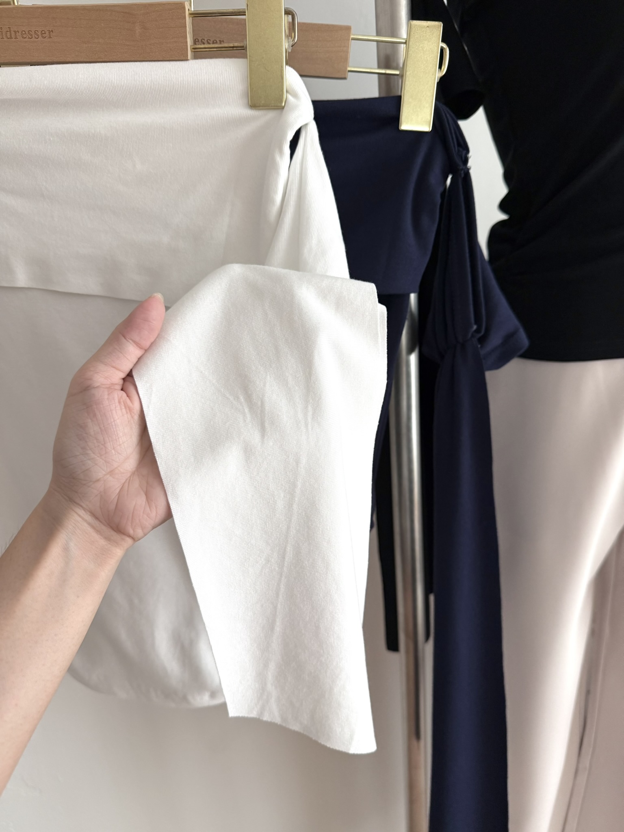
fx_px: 577
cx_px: 312
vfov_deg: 71.6
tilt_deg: -18.7
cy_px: 416
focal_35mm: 24
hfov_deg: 56.8
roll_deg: +4.2
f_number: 1.78
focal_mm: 6.76
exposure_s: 1/81
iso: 200
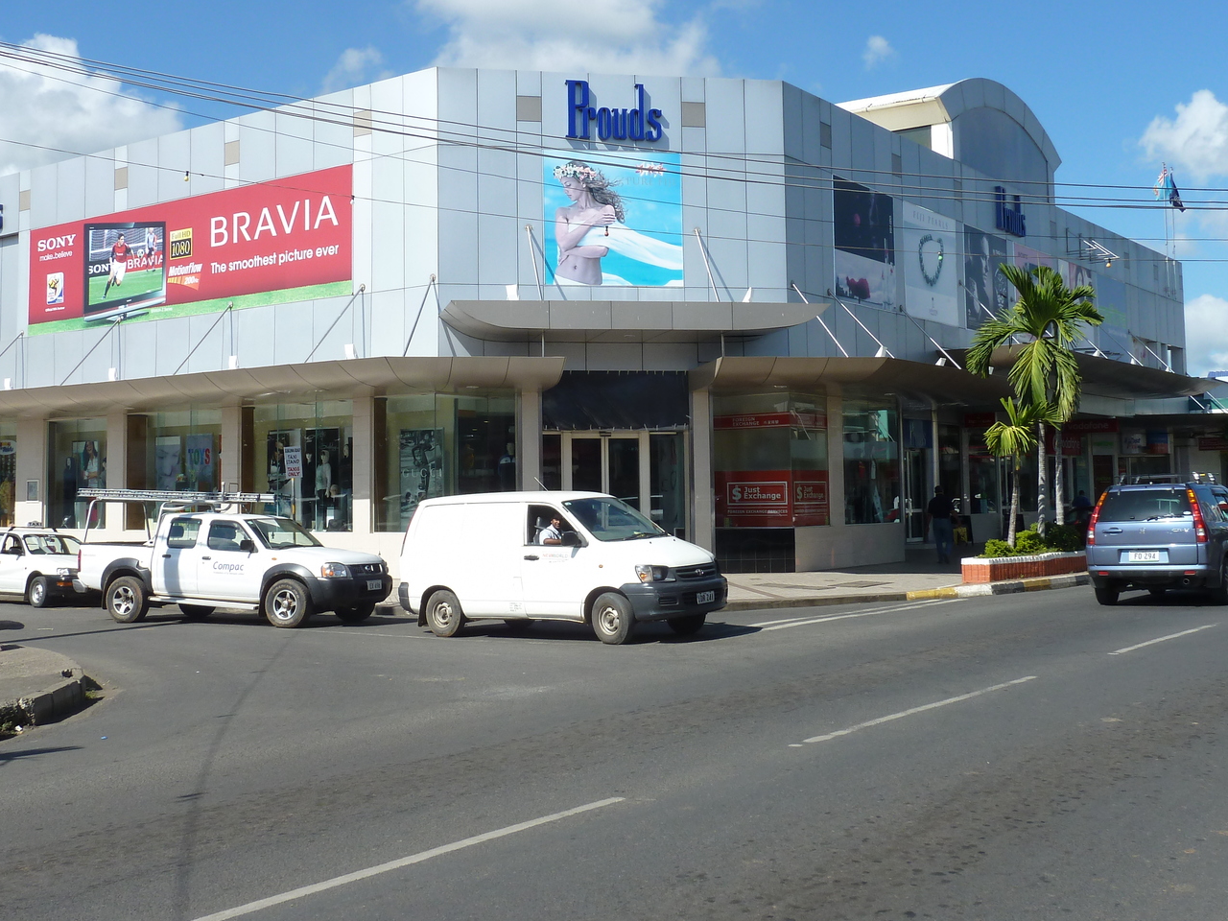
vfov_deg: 35.9
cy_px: 390
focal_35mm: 40
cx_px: 561
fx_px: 1419
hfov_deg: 46.7
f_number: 4.5
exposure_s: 1/500
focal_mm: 5.3
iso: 80
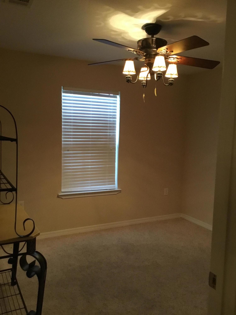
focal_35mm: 31
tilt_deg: -4.6
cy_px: 158
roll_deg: -0.5
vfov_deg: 58.4
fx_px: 282
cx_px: 118
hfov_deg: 45.4
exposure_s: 1/25
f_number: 2.4
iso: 200
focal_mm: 3.3
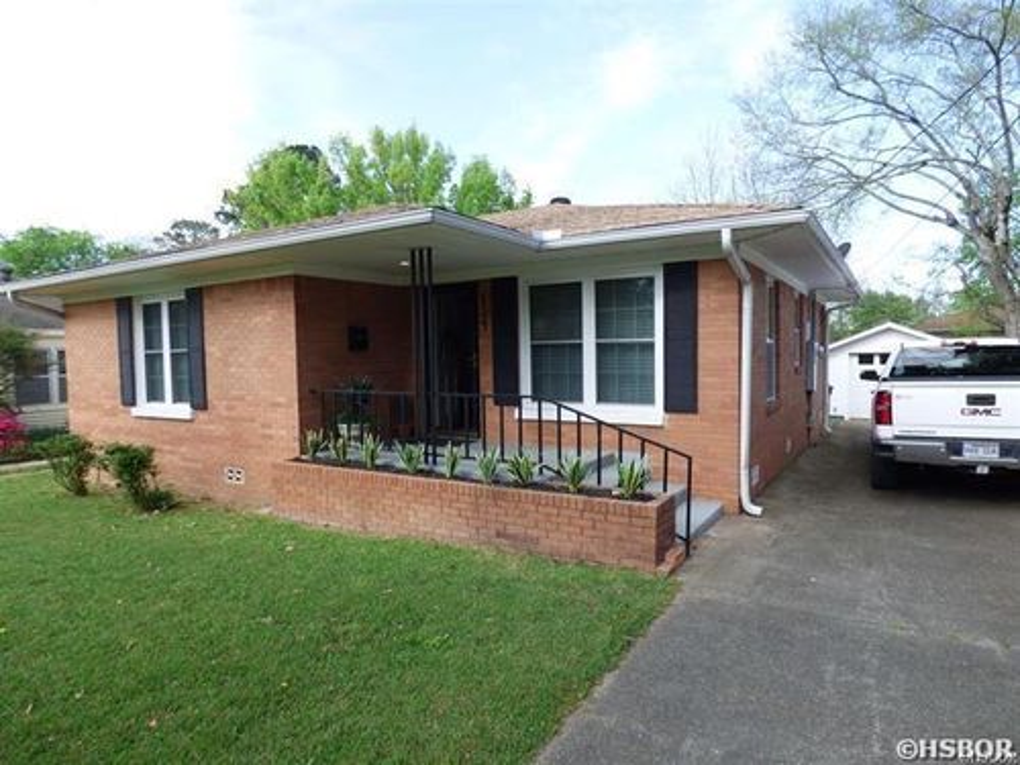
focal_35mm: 20
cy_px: 382
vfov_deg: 66.0
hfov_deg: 81.7
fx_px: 589
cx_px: 510
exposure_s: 1/400
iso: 100
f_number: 2.8
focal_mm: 3.58
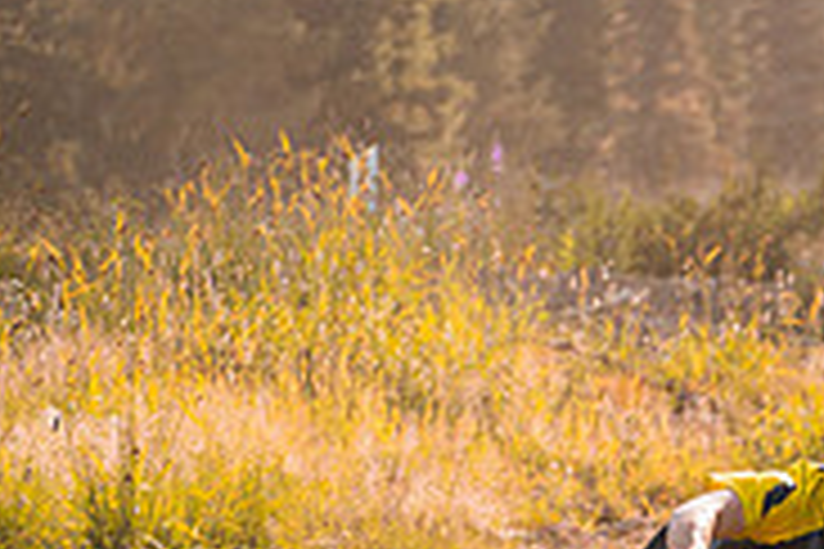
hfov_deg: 6.3
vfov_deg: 4.2
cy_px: 698
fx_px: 7393
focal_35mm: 323
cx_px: 1229
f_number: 2.8
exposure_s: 1/1250
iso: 160
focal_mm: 102
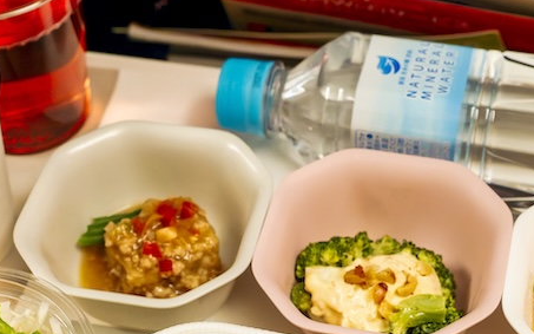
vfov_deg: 16.7
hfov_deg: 26.7
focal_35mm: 77
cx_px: 331
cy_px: 286
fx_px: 1123
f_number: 5.6
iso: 6400
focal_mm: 33.5
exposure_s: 1/60
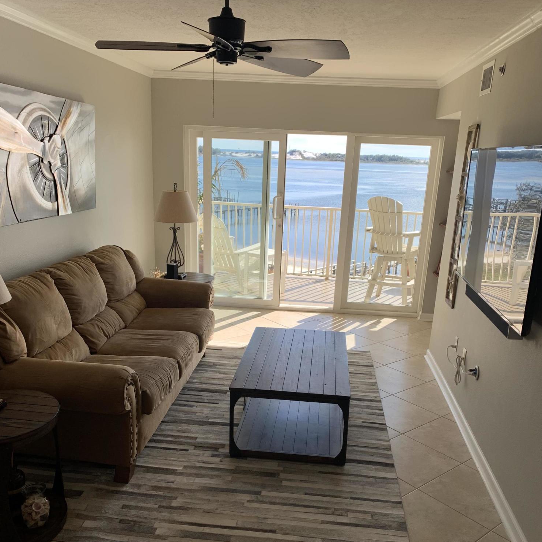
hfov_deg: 52.5
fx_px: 549
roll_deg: -3.2
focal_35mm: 31
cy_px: 333
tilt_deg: -17.9
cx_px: 272
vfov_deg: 52.1
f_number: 1.8
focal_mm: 4.25
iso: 25
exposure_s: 1/415
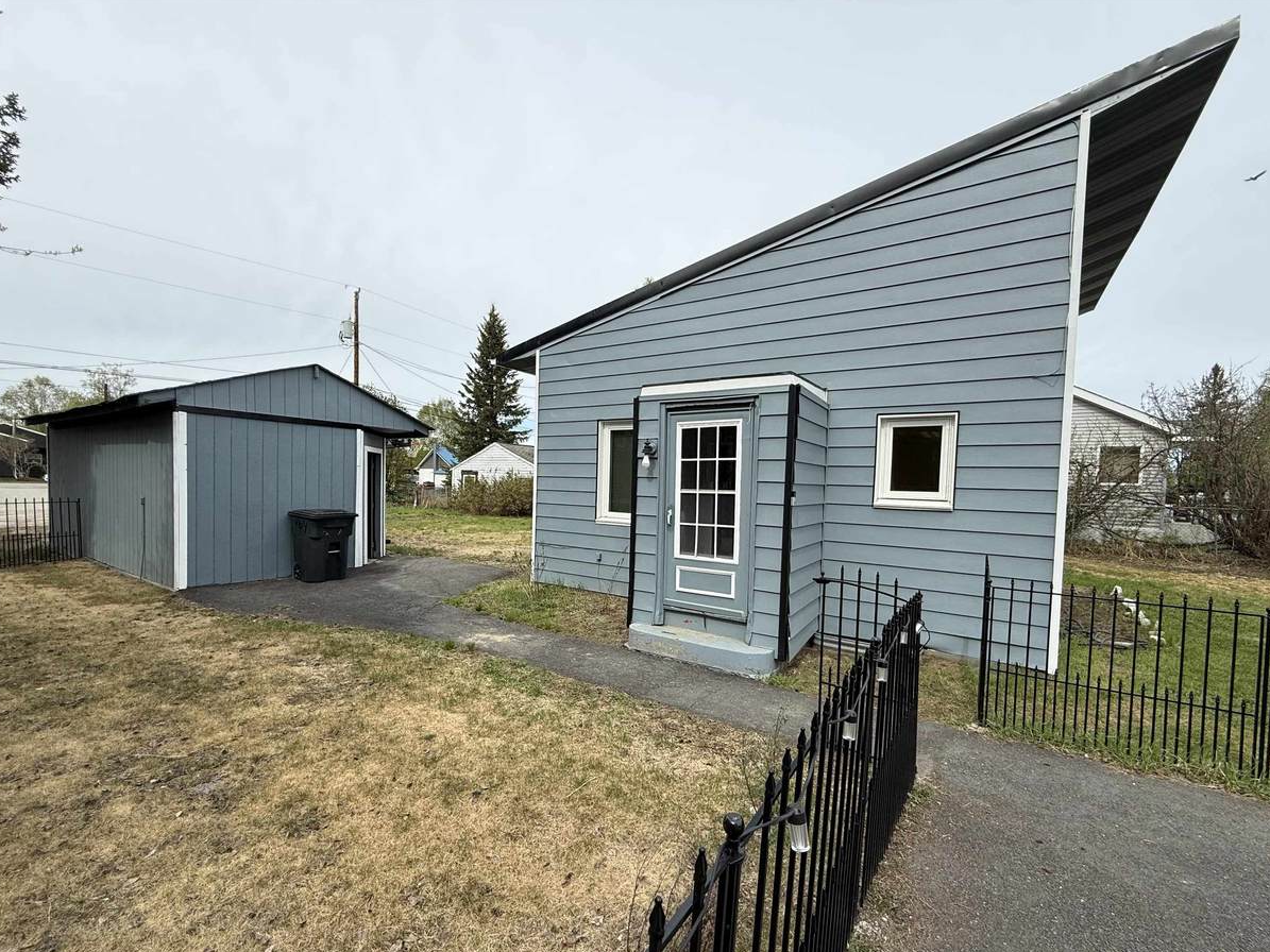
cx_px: 629
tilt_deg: -1.1
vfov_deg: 81.6
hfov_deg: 98.2
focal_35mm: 15
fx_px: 550
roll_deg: -1.7
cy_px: 506
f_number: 2.2
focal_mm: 2.22
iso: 50
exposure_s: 1/1017
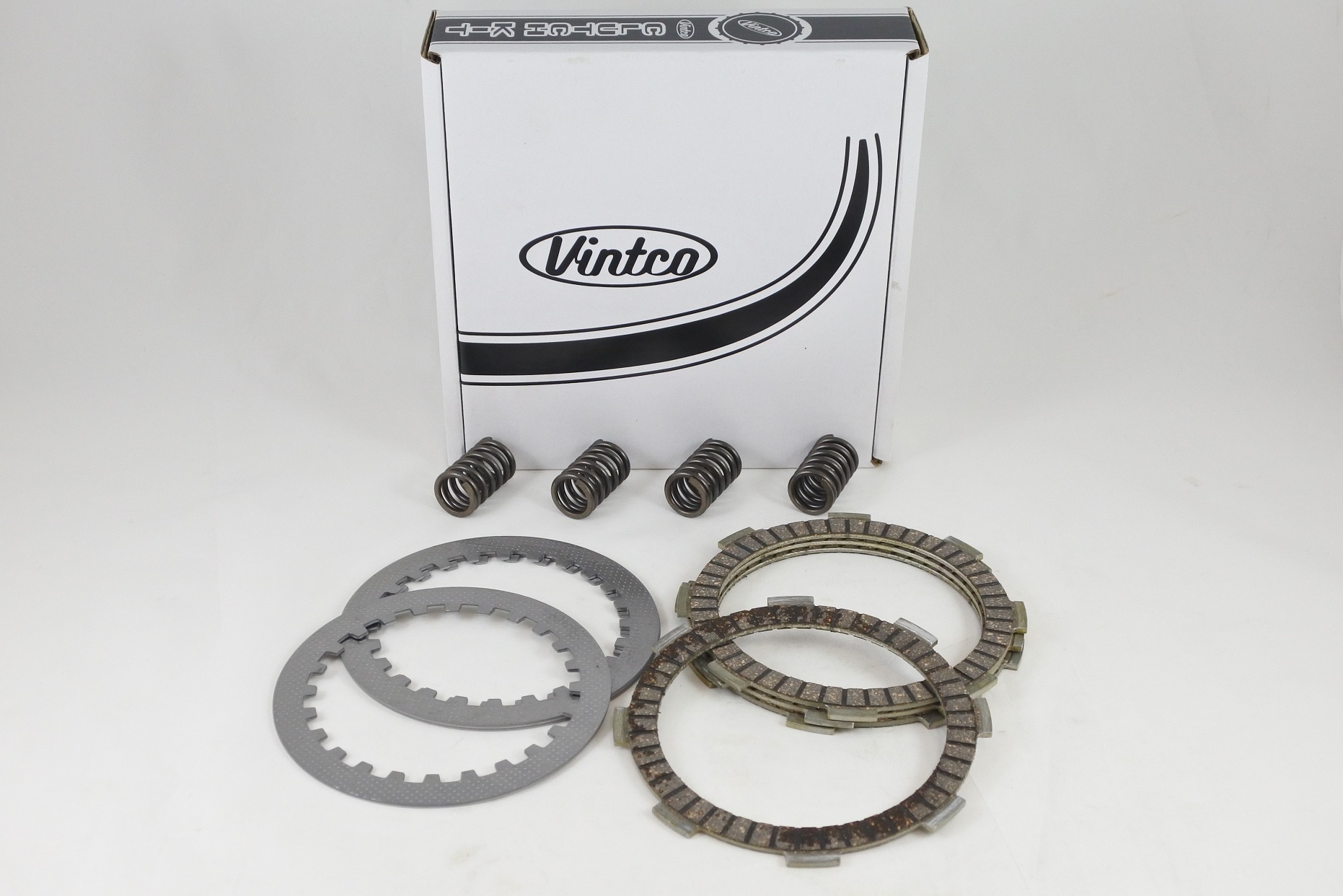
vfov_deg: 34.2
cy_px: 448
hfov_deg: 49.5
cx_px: 672
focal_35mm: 39
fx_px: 1455
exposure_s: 1/125
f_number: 4.2
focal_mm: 14.7
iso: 560
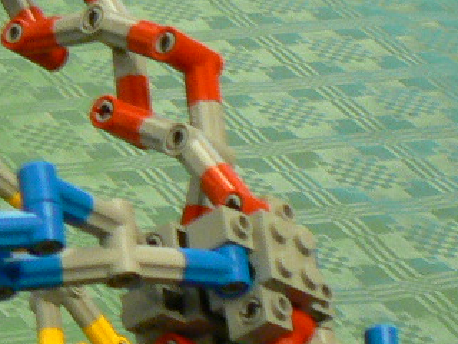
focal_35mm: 148
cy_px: 476
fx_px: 1958
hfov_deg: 12.8
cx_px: -196
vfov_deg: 9.8
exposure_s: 1/25
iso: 200
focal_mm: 6
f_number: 2.8
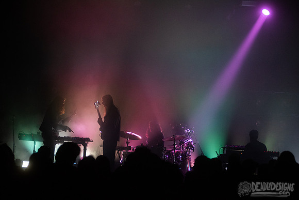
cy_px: 100
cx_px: 150
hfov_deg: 20.4
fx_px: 831
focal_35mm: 100
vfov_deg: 13.7
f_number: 3.2
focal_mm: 100
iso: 2500
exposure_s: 1/160
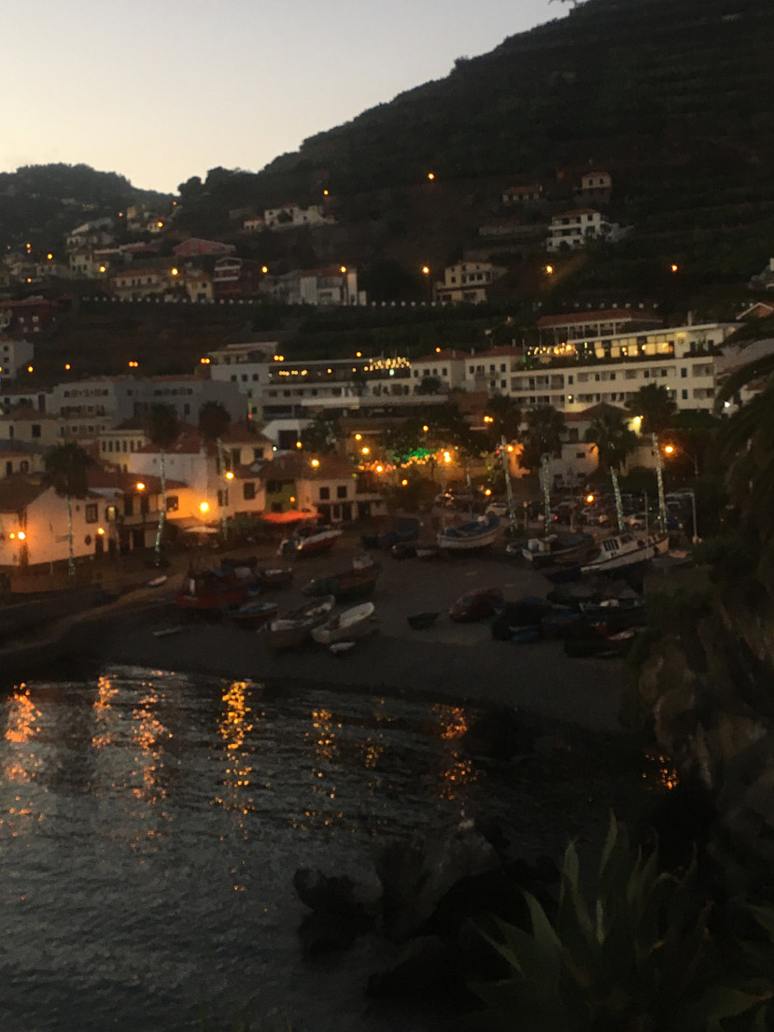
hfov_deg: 34.2
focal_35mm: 42
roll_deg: +2.5
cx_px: 299
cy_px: 380
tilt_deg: +2.0
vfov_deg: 44.4
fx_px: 1252
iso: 40
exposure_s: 1/33
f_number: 2.2
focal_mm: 4.15
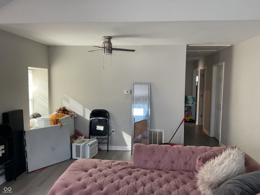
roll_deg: -1.6
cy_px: 98
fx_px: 218
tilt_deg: -5.3
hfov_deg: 61.7
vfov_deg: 48.2
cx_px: 130
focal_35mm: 29
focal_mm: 3
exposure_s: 1/60
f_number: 1.8
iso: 40
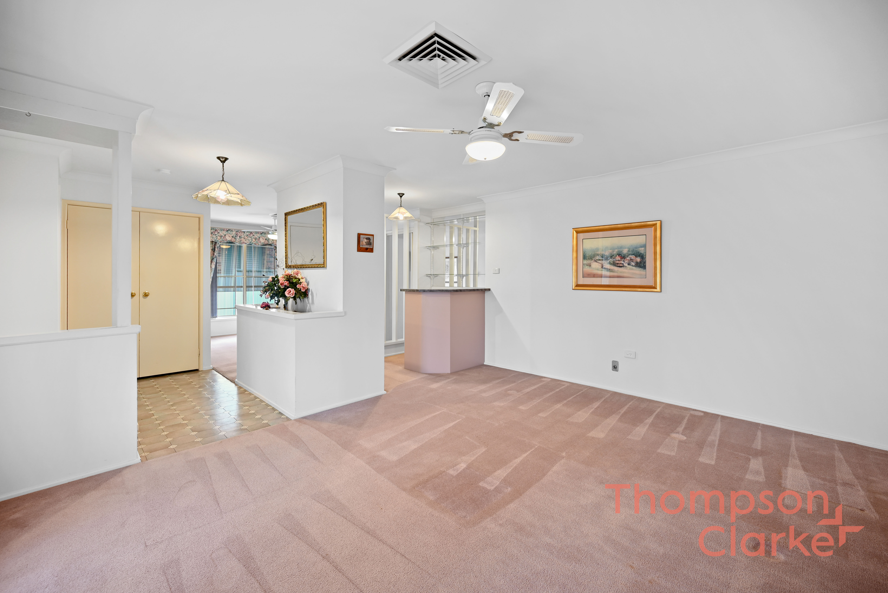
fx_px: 345
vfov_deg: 81.3
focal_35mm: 14
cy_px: 296
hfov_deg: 104.2
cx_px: 444
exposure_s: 1/1.25
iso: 100
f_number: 4
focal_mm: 14
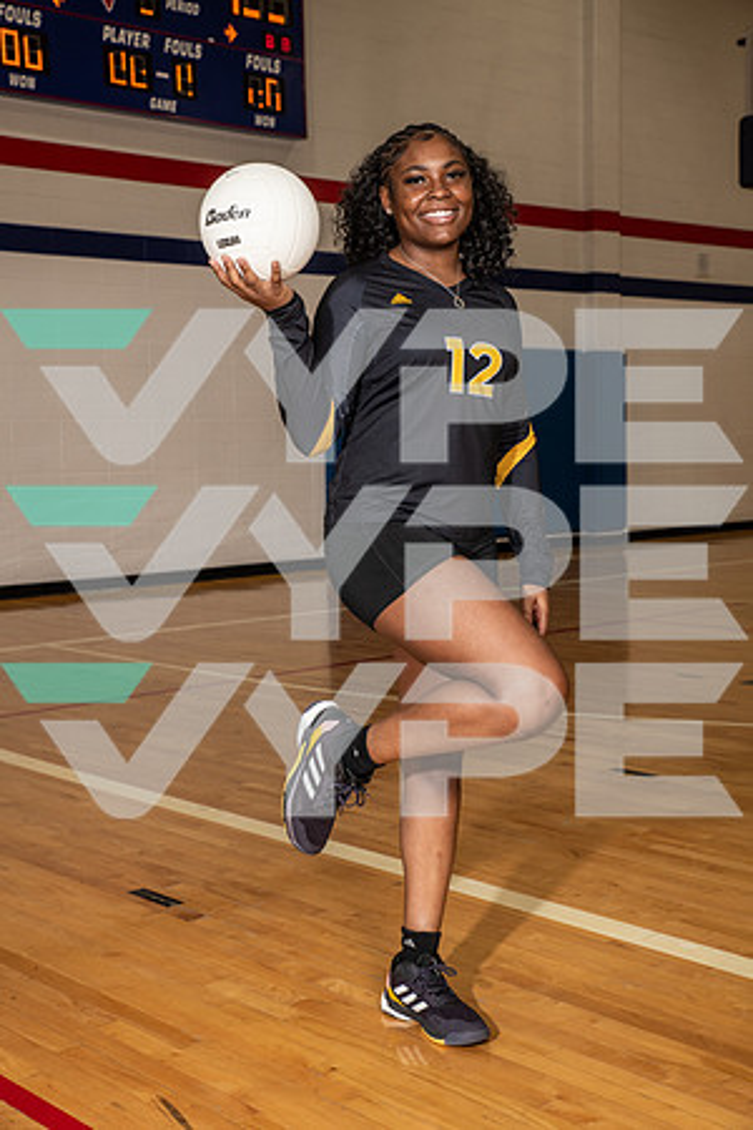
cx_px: 376
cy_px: 565
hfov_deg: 27.0
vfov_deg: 39.6
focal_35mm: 50
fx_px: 1569
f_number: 7.1
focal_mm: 50
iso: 320
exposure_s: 1/250
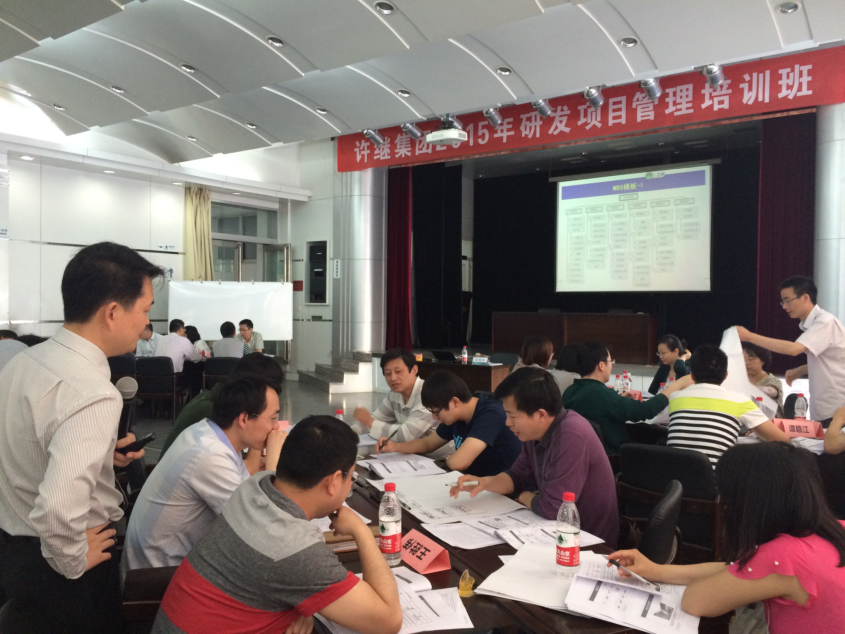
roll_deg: -0.7
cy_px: 317
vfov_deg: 48.2
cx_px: 422
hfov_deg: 61.7
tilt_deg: -2.0
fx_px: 708
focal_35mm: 29
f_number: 2.2
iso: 160
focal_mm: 4.15
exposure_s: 1/30
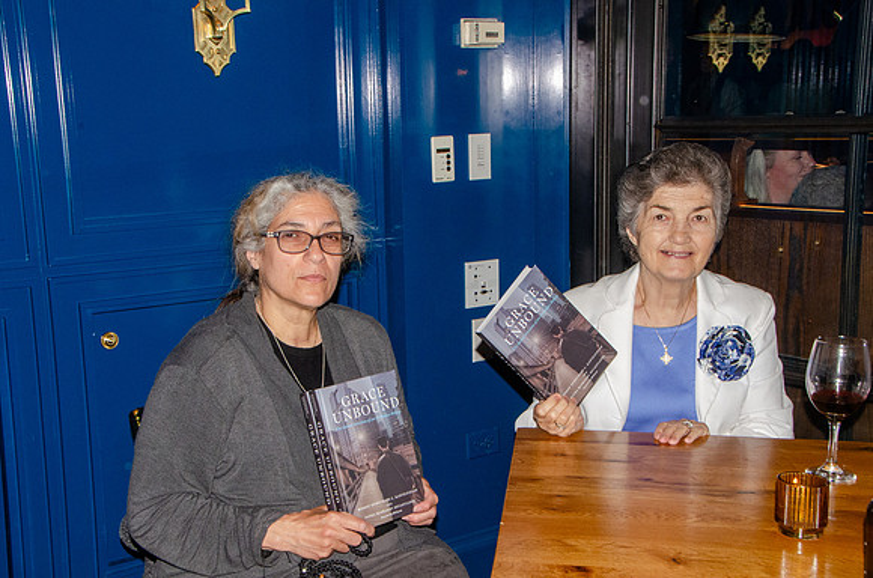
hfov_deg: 41.2
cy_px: 289
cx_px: 436
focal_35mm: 48
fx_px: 1161
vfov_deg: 27.9
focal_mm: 32
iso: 2500
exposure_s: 1/160
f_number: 16
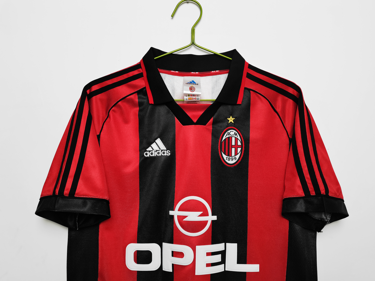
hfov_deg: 67.3
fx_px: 282
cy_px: 140
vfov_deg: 53.1
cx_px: 188
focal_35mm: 26
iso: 64
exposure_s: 1/100
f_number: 1.8
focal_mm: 5.58
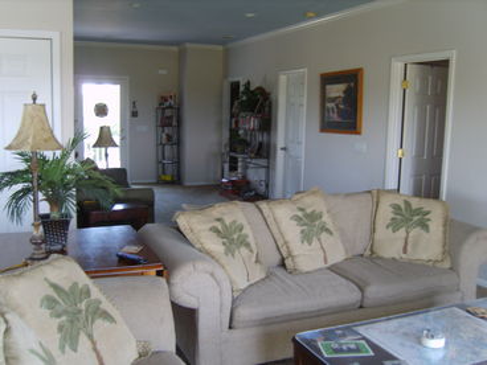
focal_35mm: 35
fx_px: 492
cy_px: 182
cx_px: 244
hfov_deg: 52.6
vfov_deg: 40.7
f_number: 2.8
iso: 88
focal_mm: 7.4
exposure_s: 1/30
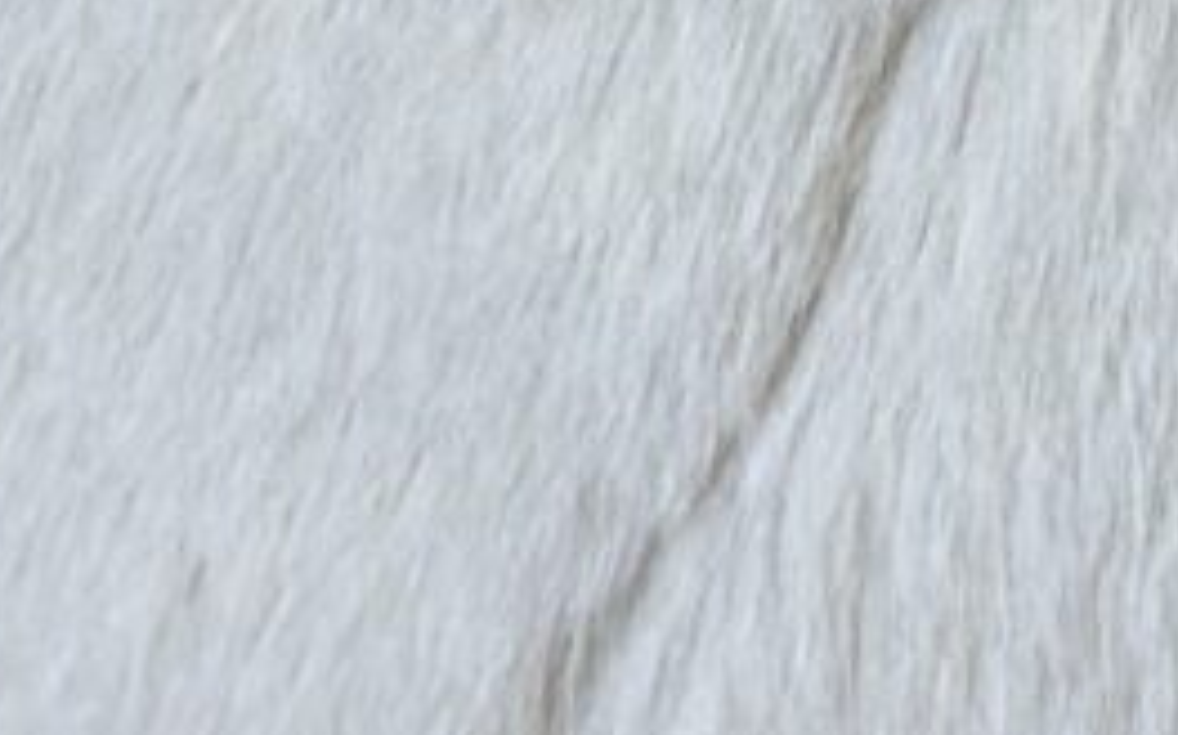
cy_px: -2102
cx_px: 1223
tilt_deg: -29.0
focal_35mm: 495
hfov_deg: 4.2
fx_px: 15881
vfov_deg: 2.6
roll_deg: -2.2
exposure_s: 1/175
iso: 64
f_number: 1.78
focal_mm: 6.86
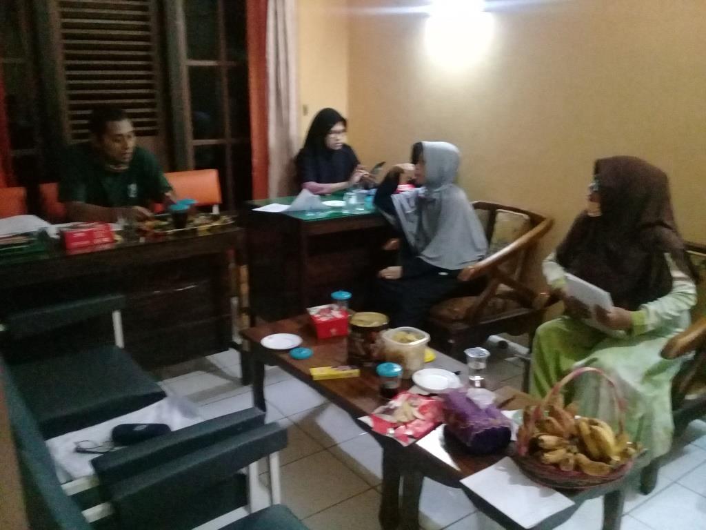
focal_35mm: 31
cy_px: 265
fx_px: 632
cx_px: 353
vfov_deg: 45.4
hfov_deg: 58.4
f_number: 2.2
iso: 1250
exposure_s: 1/17
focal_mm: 3.3
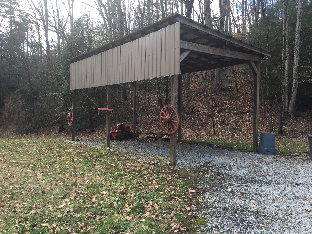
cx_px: 156
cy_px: 117
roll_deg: -1.8
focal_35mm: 29
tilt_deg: -1.1
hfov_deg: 61.7
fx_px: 261
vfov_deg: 48.2
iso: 32
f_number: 2.2
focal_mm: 4.15
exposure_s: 1/183
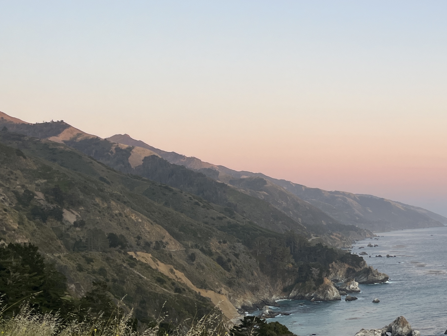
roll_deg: +2.0
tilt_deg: +3.0
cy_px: 153
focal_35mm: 58
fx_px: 749
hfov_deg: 30.8
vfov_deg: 25.2
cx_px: 450
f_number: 1.6
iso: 32
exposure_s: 1/122
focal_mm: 5.1
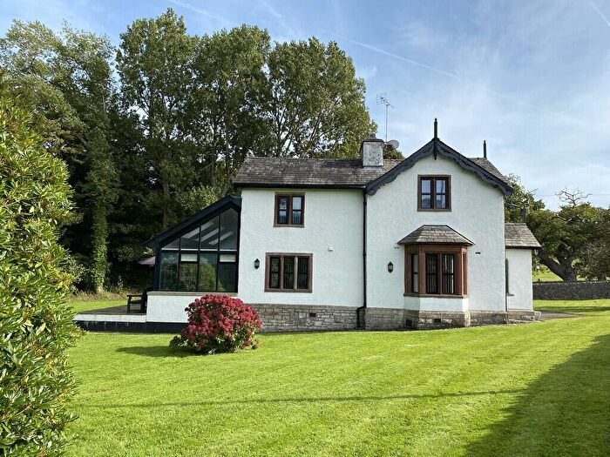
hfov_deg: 67.3
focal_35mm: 26
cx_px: 305
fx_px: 458
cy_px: 228
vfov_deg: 53.1
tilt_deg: +5.8
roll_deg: -0.5
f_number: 1.8
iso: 32
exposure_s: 1/1866
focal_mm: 4.25
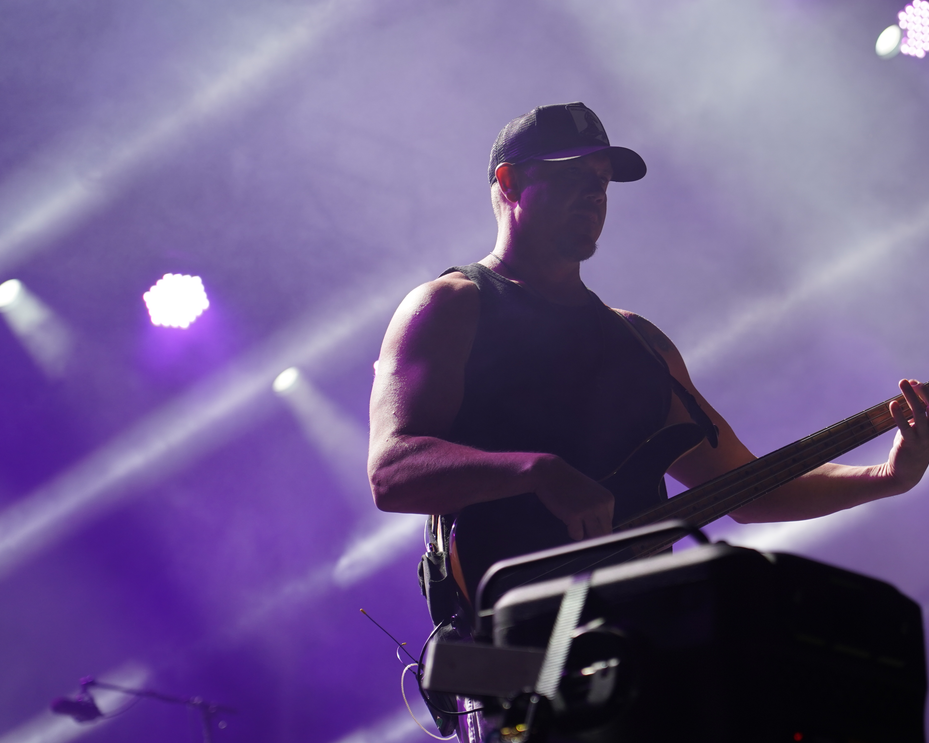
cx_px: 601
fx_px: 3629
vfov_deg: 11.7
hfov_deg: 14.6
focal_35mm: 132
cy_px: 369
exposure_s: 1/160
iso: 500
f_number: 4
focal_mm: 105
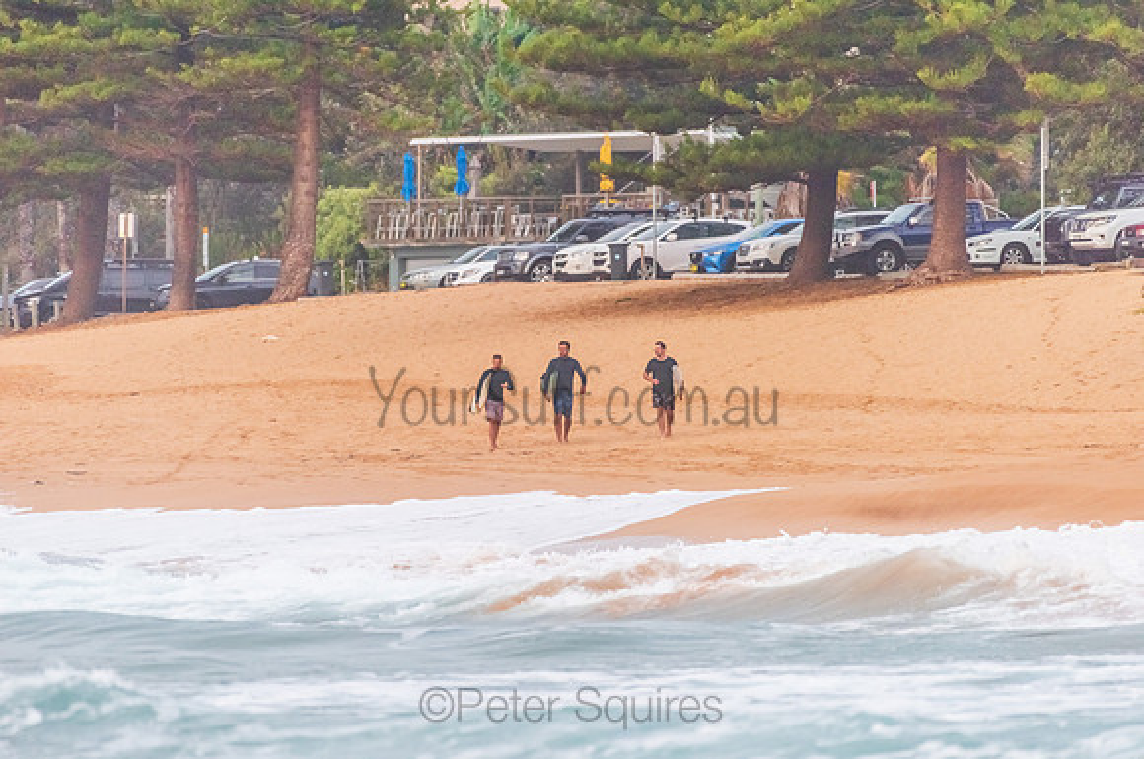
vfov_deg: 2.7
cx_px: 572
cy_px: 380
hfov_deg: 4.1
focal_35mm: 501
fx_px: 15891
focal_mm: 500
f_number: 5.6
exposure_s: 1/1600
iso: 2500
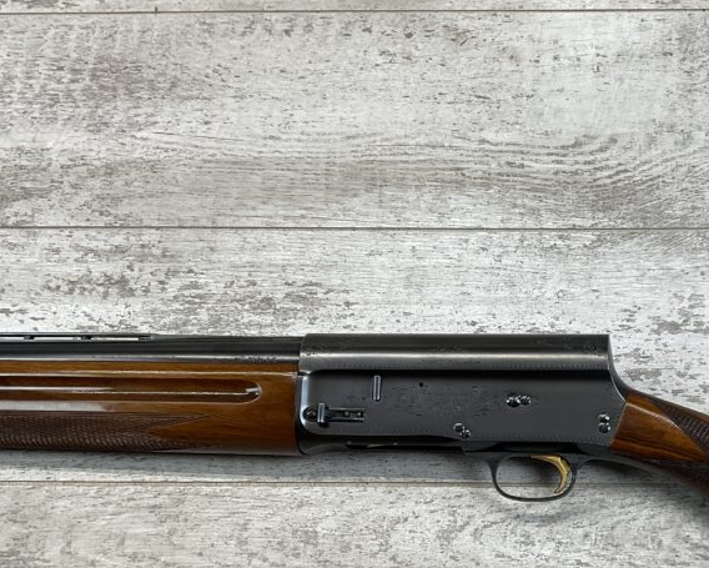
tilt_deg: -69.7
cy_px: 434
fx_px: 1071
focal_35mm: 51
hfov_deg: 35.5
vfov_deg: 29.2
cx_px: 562
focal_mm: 3
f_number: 1.8
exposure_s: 1/169
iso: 16
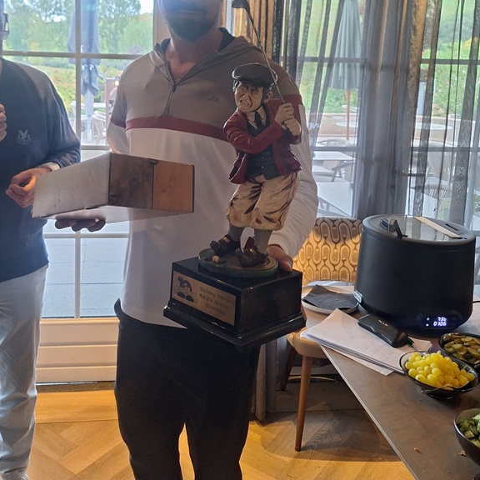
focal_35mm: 36
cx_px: 173
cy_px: 125
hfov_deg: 45.6
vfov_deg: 44.6
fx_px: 565
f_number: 1.8
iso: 160
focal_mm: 5.54
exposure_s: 1/40
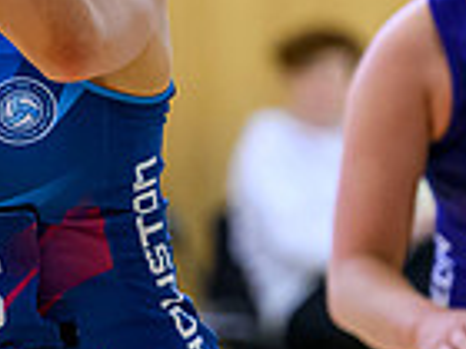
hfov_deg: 2.8
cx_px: -237
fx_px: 9518
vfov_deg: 2.1
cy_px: 19
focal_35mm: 707
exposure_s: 1/1000
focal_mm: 140
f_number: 3.2
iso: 4000
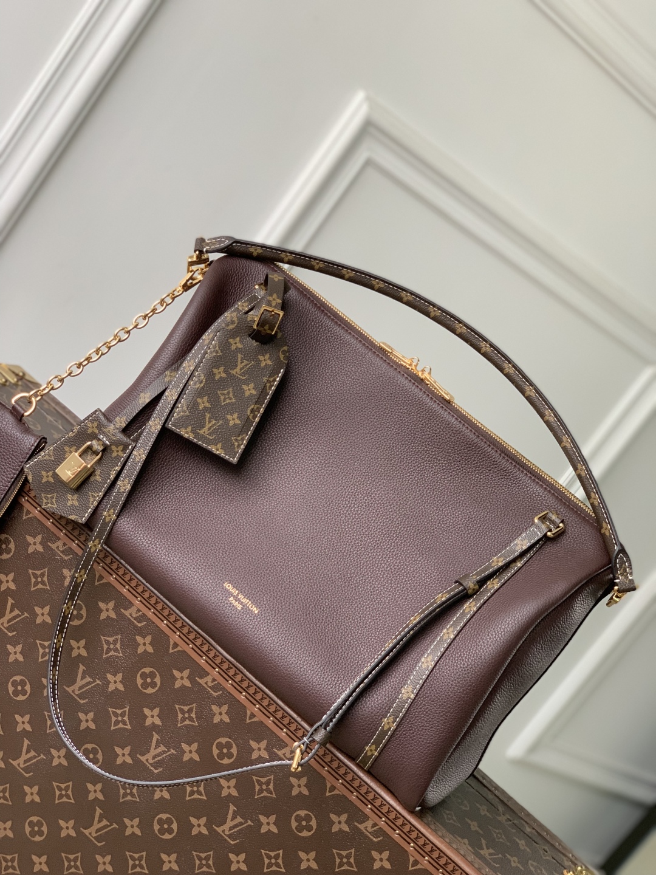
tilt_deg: -10.8
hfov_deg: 28.0
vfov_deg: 36.8
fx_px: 1314
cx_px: 328
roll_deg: -36.8
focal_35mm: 52
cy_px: 438
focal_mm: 6
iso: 125
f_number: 2.4
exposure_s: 1/118
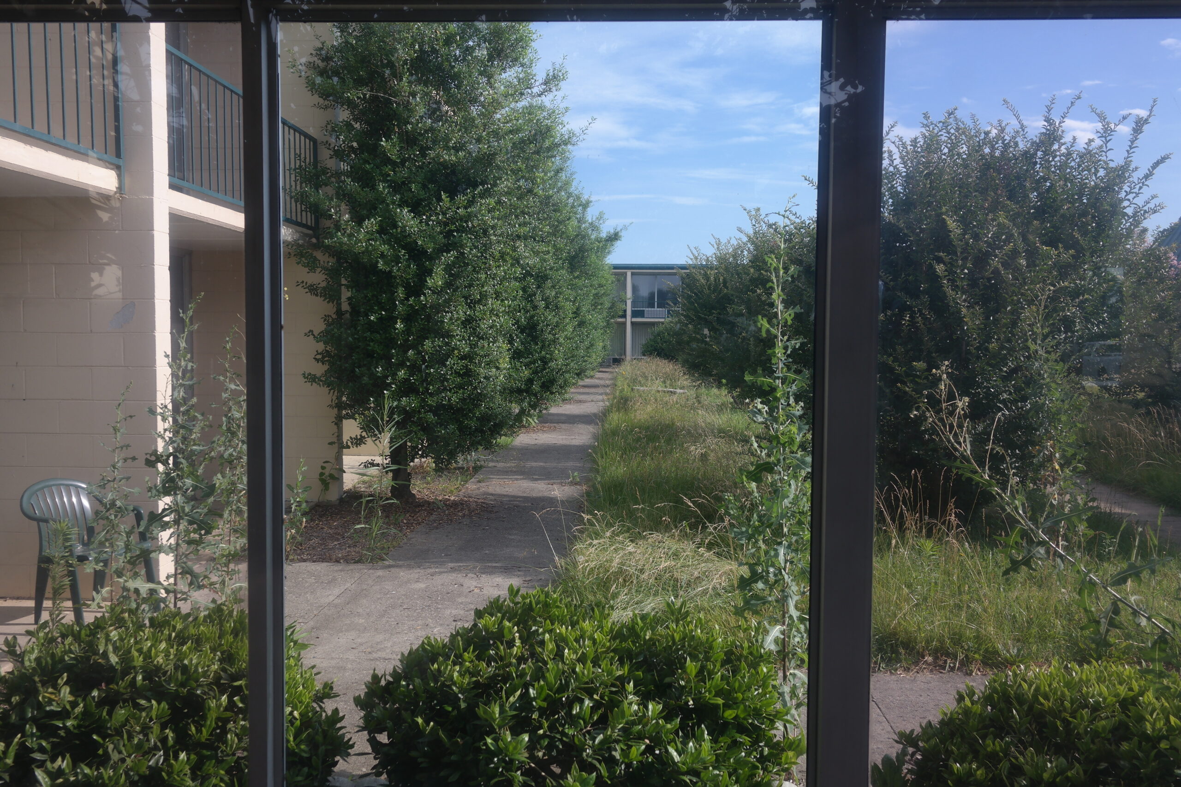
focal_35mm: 30
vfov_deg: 43.6
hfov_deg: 61.9
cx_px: 590
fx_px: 984
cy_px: 394
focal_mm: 20
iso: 100
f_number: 5
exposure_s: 1/200
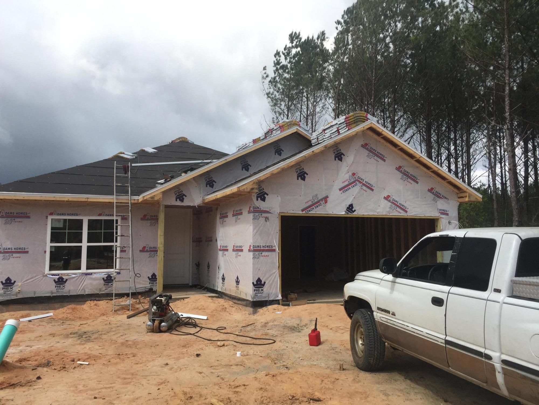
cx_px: 270
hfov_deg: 61.7
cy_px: 202
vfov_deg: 48.2
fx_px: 452
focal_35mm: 29
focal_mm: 4.15
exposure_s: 1/1883
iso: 32
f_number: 2.2
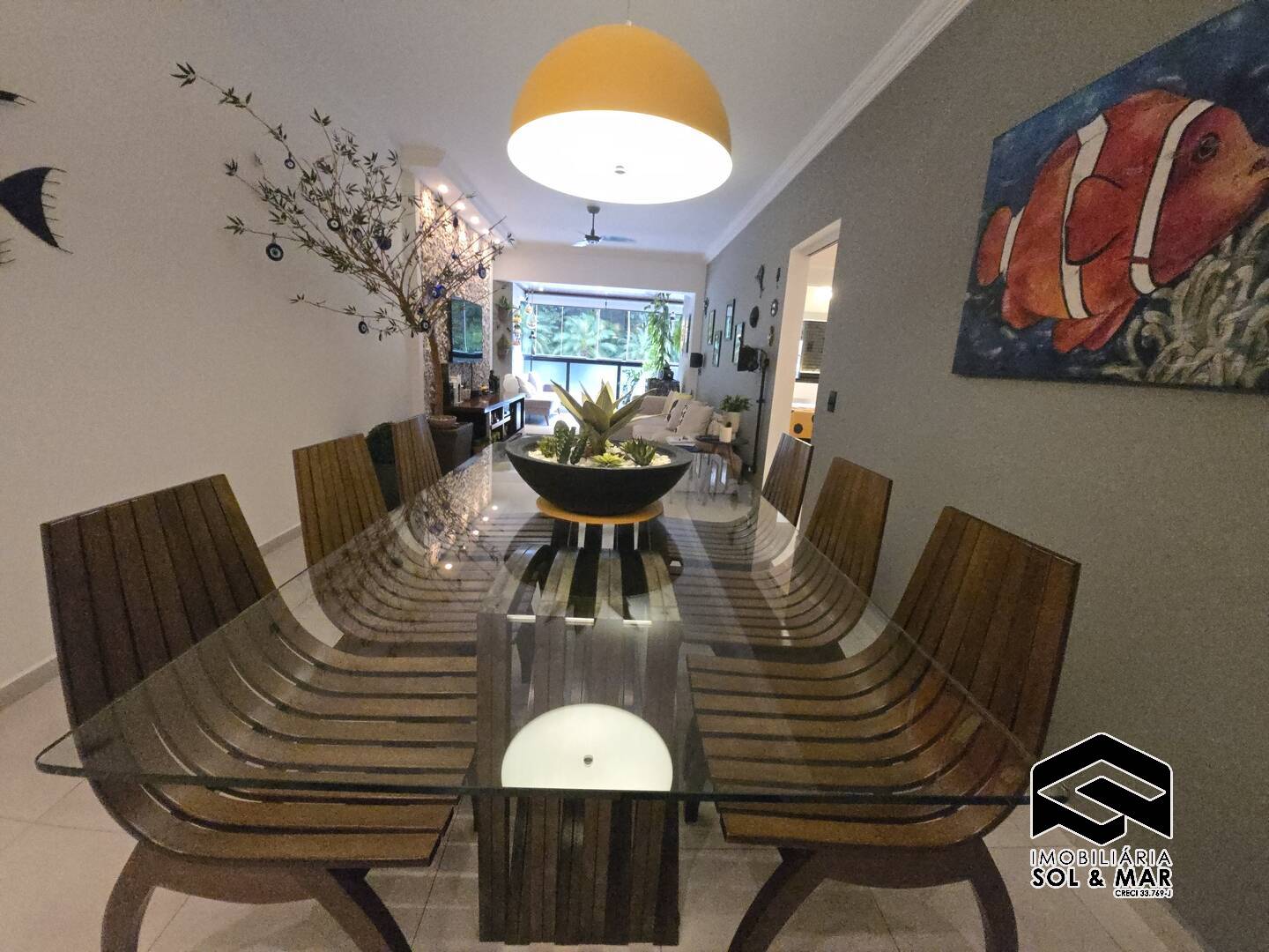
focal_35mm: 13
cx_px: 634
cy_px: 476
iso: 640
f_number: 2.2
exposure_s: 1/60
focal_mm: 1.7
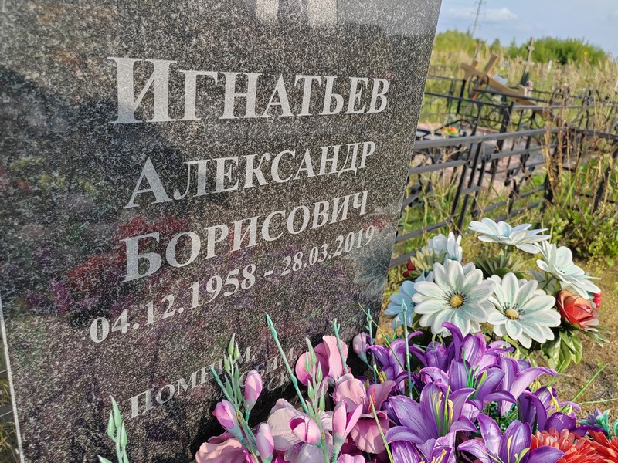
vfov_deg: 51.4
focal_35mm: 27
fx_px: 482
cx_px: 309
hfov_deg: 65.3
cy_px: 232
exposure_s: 1/800
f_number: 1.9
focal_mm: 5.52
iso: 100
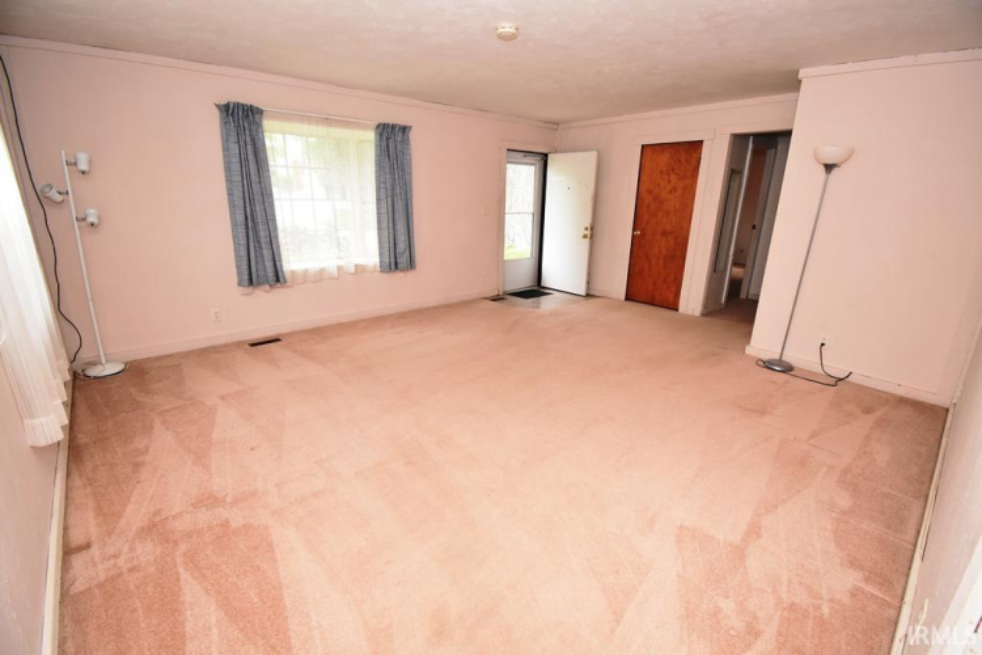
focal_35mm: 15
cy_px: 328
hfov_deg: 100.4
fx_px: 409
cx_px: 491
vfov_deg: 77.3
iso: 800
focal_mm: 10
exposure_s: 1/125
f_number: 5.6
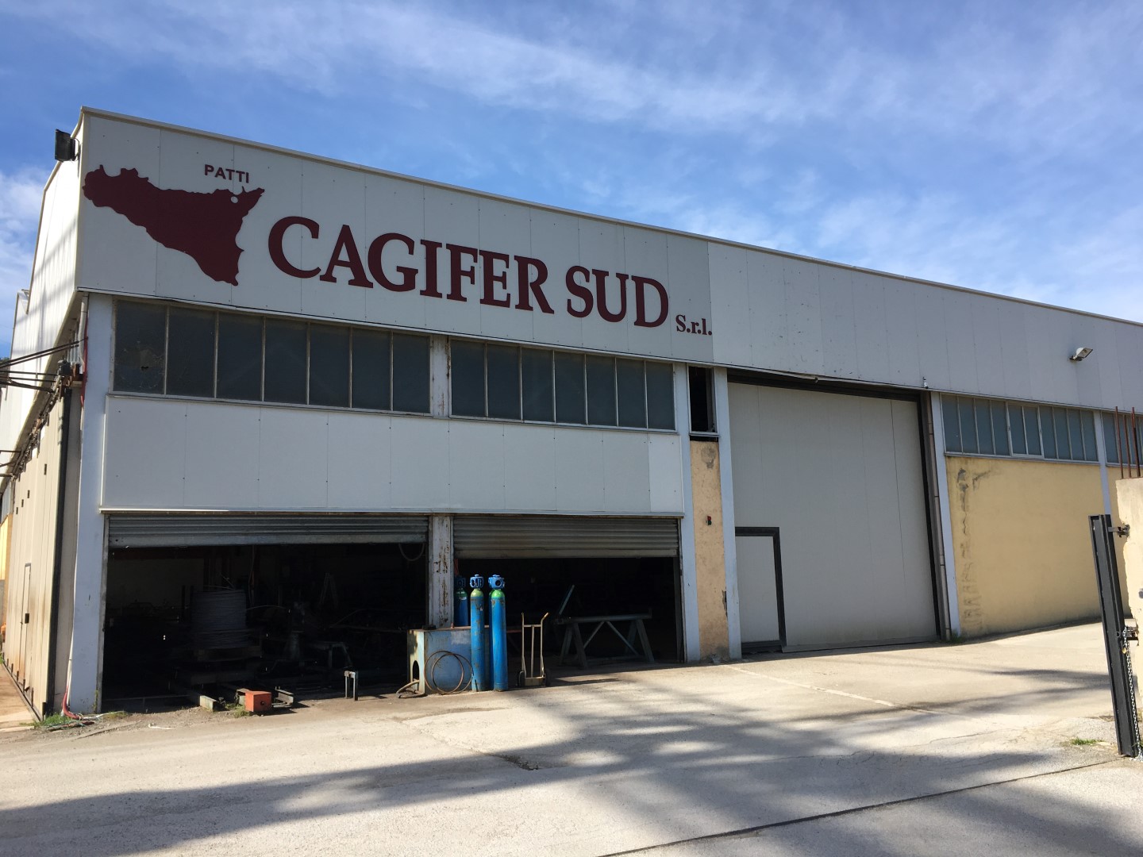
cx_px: 572
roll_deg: +1.4
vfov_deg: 48.2
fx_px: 958
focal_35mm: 29
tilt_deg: +8.9
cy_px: 428
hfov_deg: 61.7
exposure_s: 1/1026
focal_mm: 4.15
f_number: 2.2
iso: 25
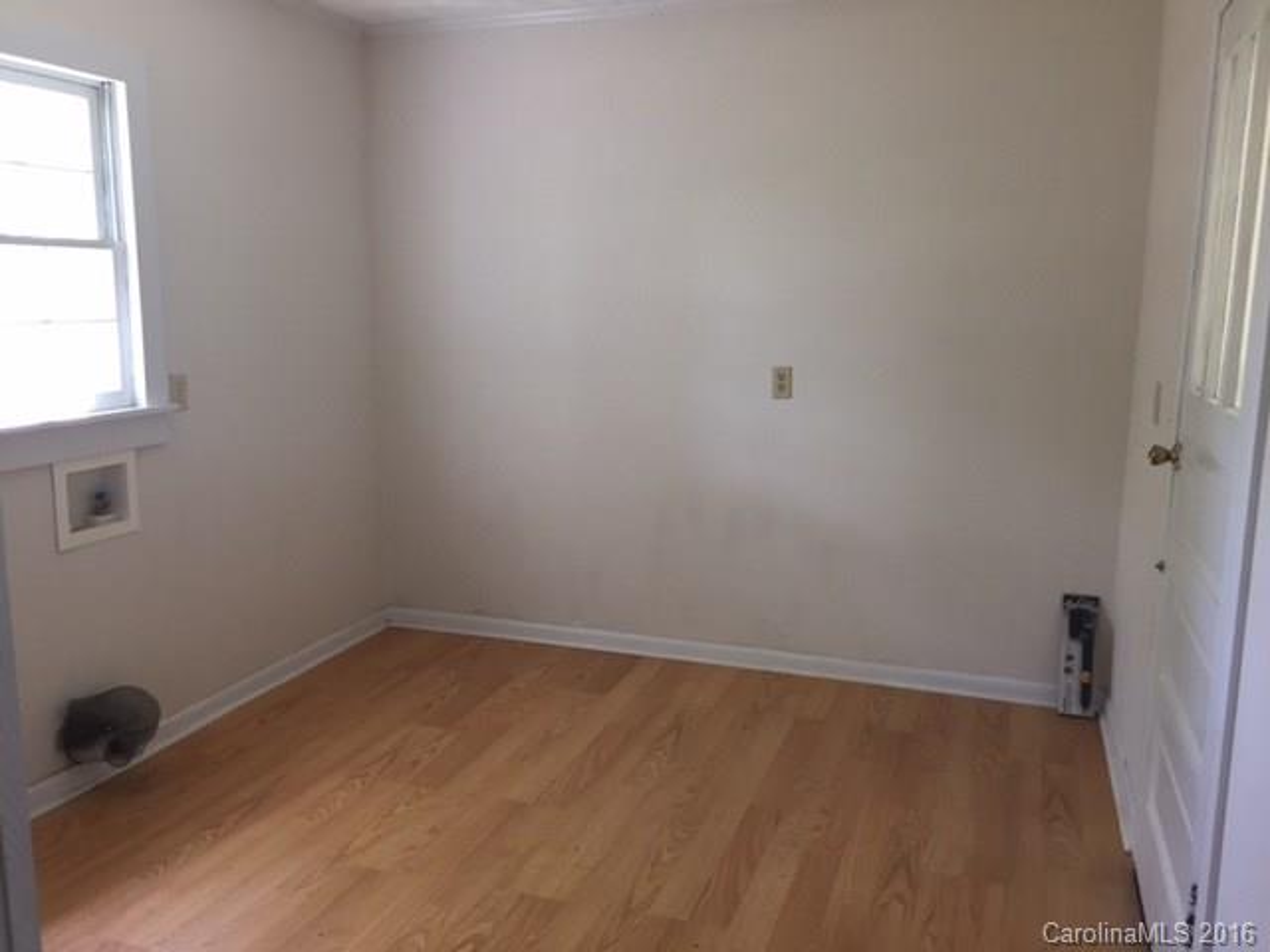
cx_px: 635
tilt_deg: -9.8
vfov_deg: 48.2
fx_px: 1064
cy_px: 476
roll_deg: -1.4
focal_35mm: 29
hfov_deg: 61.7
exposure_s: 1/30
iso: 50
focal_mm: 4.15
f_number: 2.2
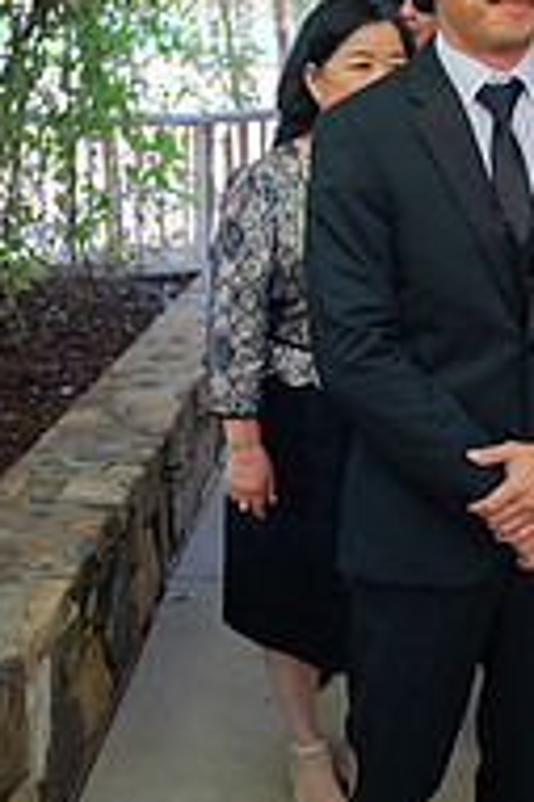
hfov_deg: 20.4
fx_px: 1471
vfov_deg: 30.3
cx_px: 389
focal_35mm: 66
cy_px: 265
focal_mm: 28
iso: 1800
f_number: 2.8
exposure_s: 1/160
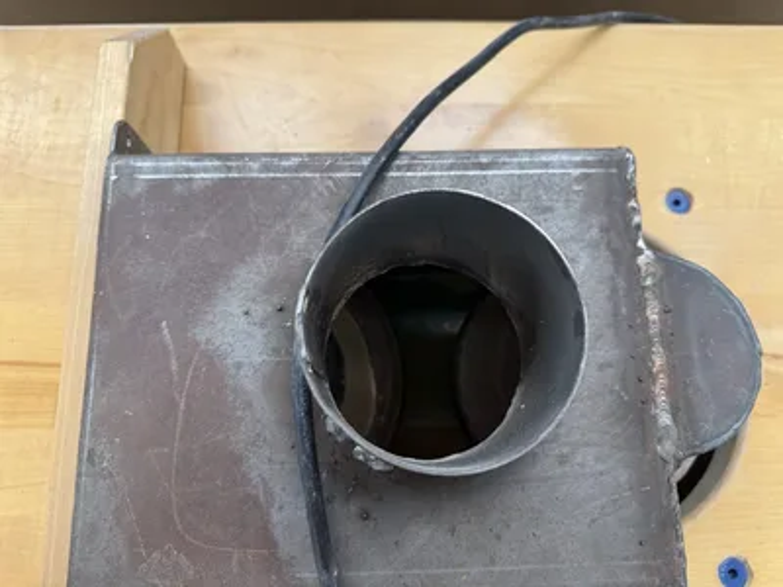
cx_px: 392
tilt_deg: -75.0
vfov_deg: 56.8
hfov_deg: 71.6
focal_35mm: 24
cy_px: 294
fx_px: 543
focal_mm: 6.76
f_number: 1.78
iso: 200
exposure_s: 1/120
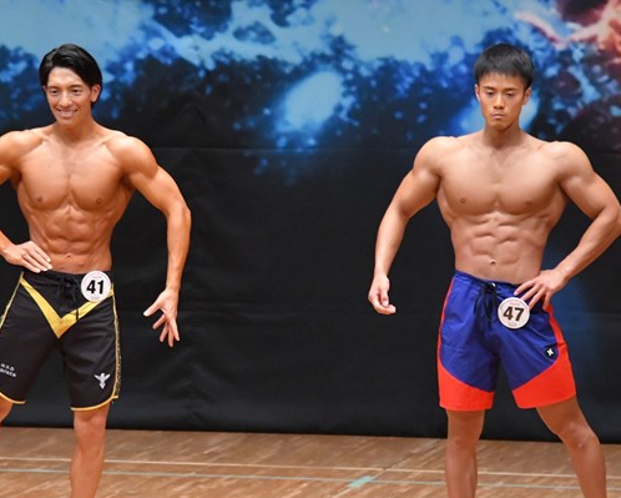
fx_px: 7246
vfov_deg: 3.9
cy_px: 297
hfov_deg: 4.9
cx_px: 239
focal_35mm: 394
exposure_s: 1/400
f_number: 5.6
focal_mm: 180
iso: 8000
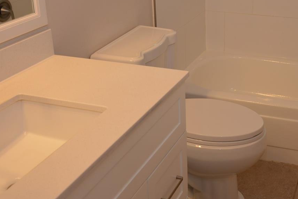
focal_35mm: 56
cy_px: 42
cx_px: 228
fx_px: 464
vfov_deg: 23.9
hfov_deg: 34.7
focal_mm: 20
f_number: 4.5
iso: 200
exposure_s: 1/80
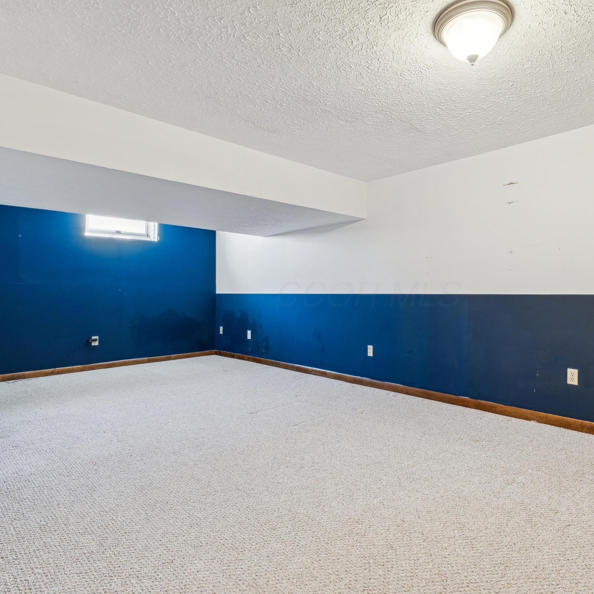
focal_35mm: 21
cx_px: 369
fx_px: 408
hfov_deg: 71.0
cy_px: 294
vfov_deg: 72.1
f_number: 10
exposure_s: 1
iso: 400
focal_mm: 16
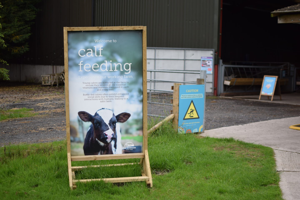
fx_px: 437
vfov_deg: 25.8
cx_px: 150
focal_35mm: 52
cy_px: 100
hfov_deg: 37.9
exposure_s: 1/800
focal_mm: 35
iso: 100
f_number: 1.8
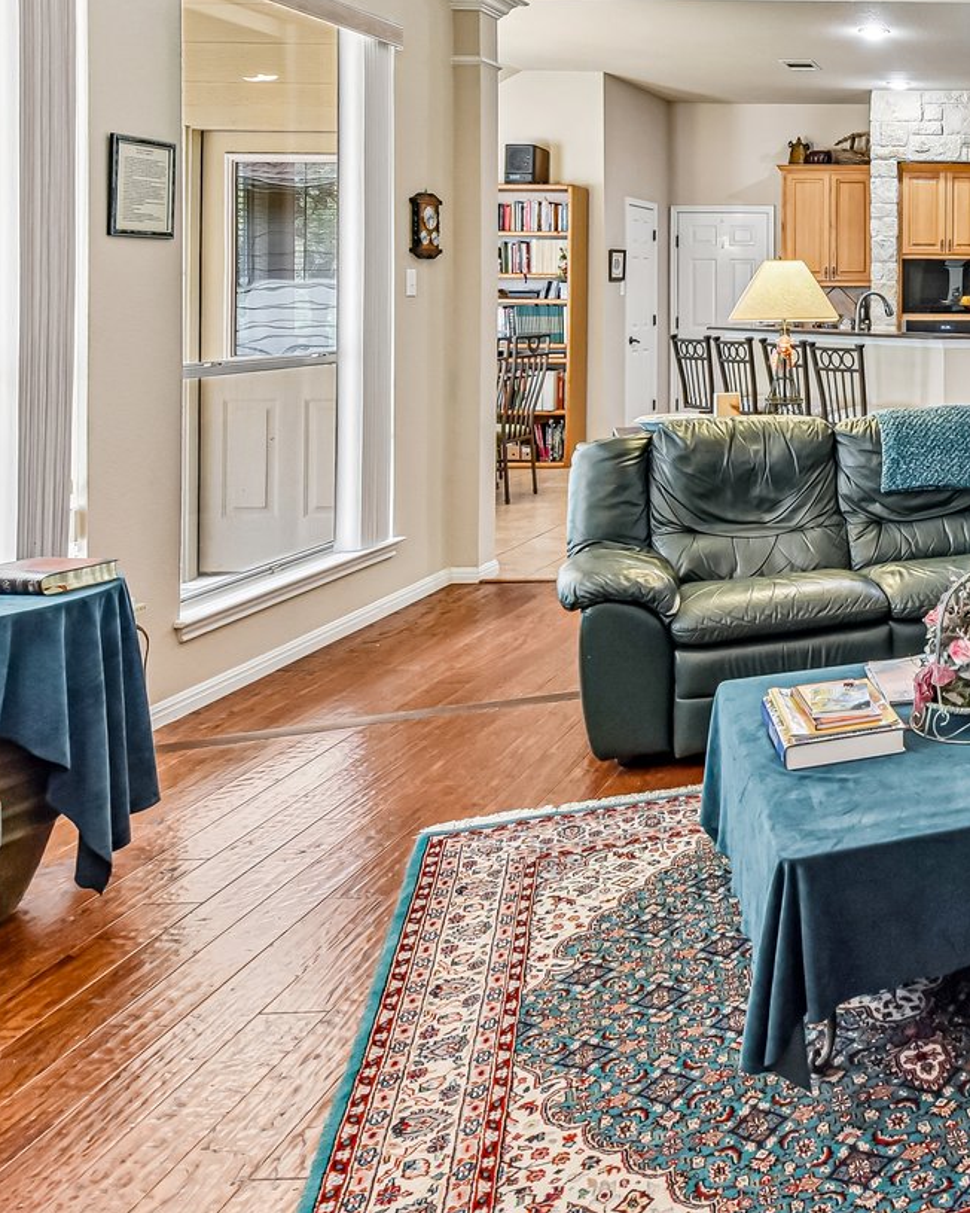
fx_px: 1184
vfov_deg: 51.6
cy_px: 288
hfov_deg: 37.5
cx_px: 1058
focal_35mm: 33
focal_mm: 14
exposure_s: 1/15
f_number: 8
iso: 500
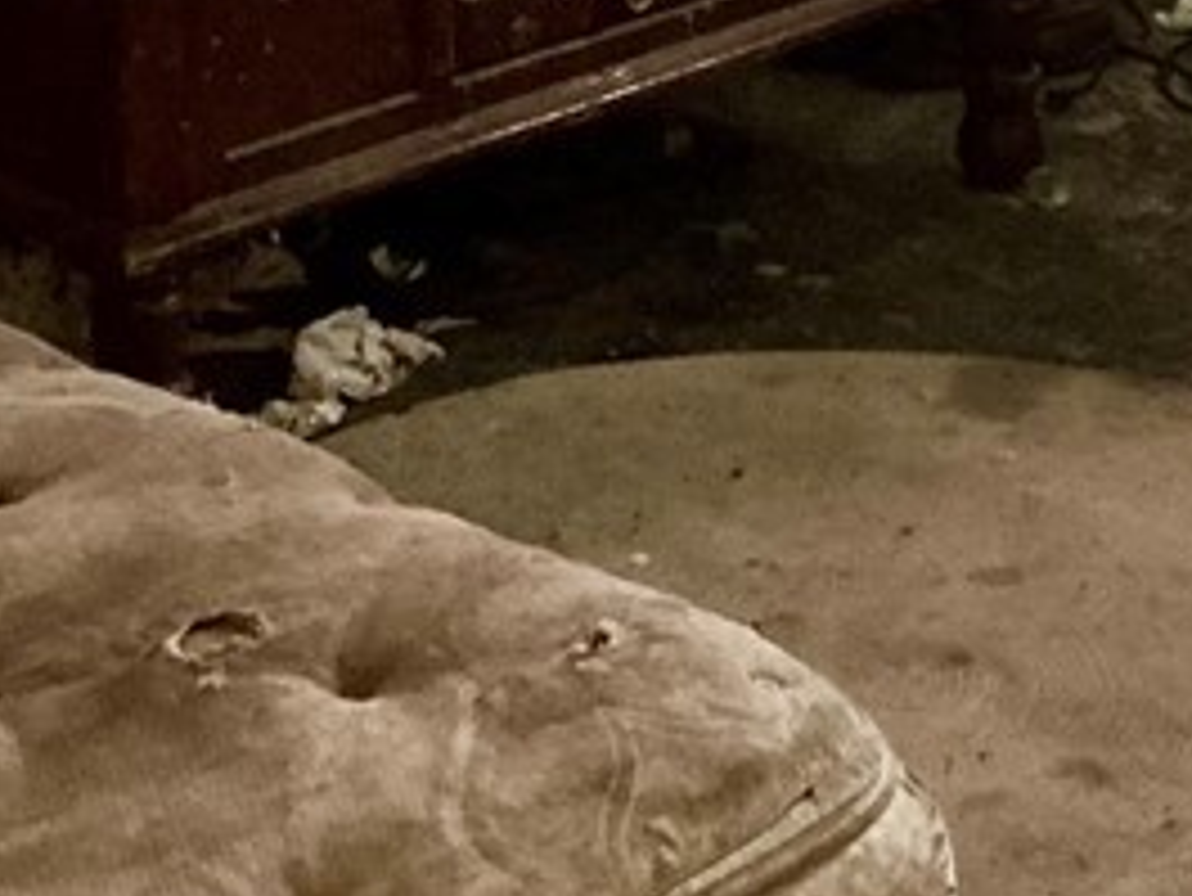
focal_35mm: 112
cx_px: 459
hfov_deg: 17.5
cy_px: -563
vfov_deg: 12.4
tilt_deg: -10.7
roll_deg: +1.8
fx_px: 3858
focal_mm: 3
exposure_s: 1/30
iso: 400
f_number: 1.8
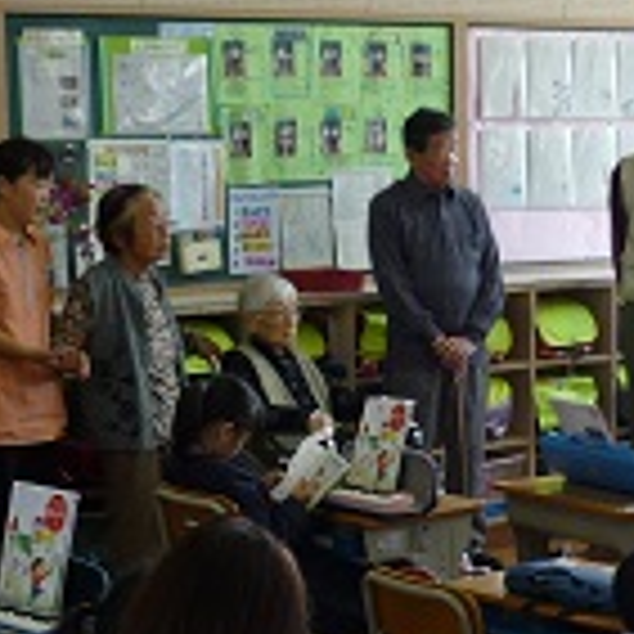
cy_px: 495
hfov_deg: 17.6
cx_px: 378
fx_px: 2051
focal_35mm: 99
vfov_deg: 17.4
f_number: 2.8
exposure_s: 1/30
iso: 100
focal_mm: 5.5
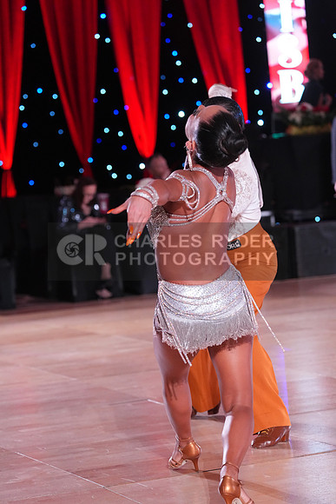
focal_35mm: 112
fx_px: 1567
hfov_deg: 12.2
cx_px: 168
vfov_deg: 18.3
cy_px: 252
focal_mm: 112
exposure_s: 1/250
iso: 4000
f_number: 4.5
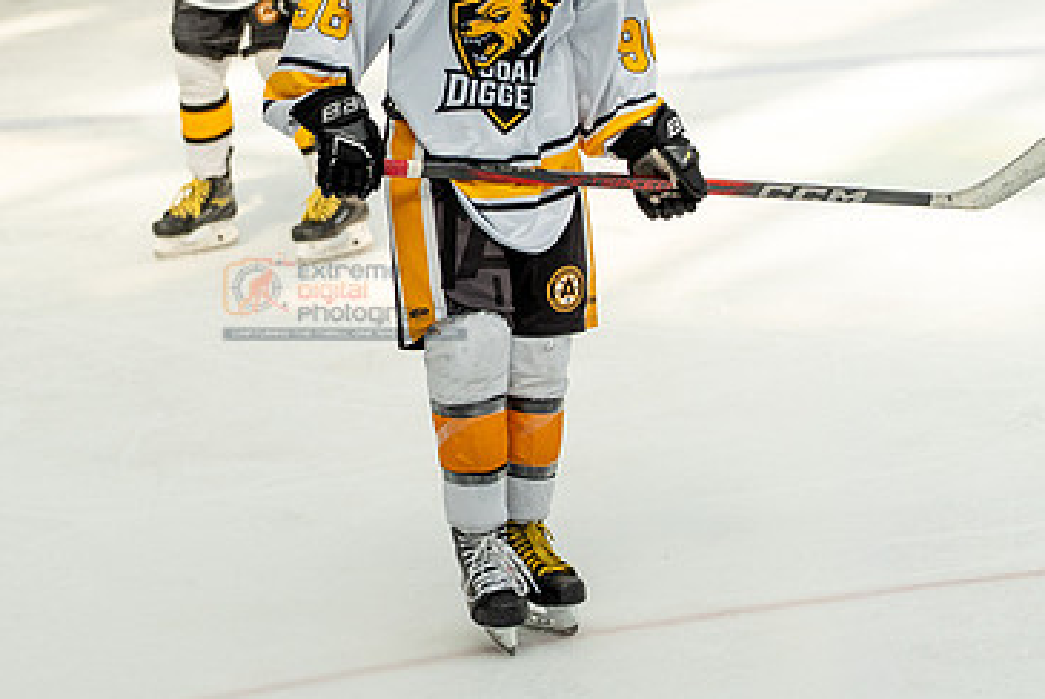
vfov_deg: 5.7
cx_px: 346
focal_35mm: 243
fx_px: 7059
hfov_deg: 8.5
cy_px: 297
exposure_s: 1/1600
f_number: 3.5
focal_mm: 102
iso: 800
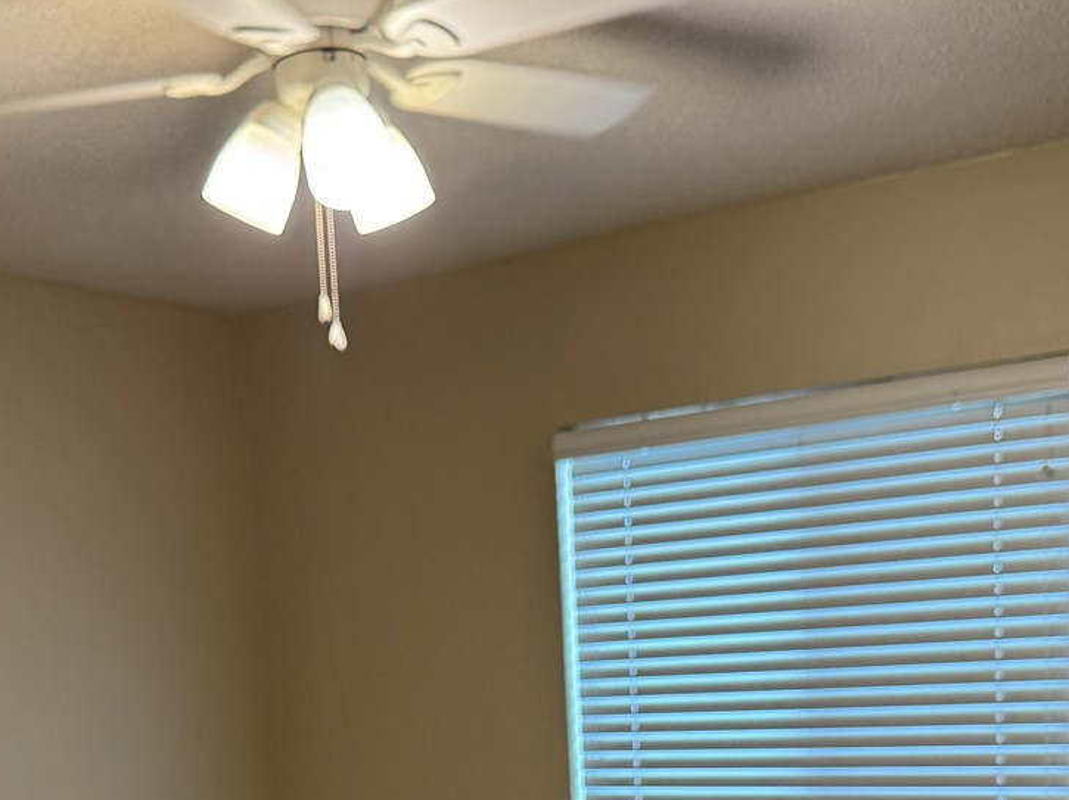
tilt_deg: -7.6
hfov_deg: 36.1
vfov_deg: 25.8
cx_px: 459
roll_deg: +2.2
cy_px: 846
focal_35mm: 53
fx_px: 1636
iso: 160
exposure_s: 1/60
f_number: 1.78
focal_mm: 6.76
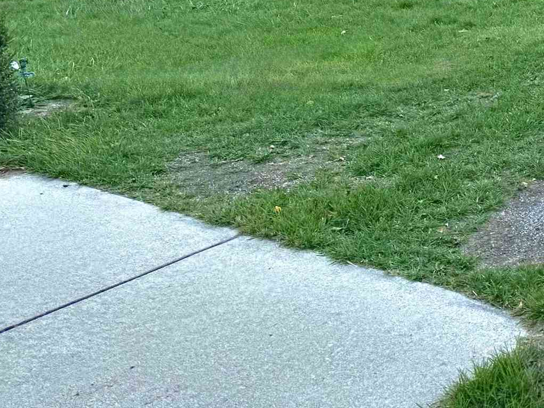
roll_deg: +1.1
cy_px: -202
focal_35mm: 72
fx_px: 1131
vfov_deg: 18.2
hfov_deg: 23.7
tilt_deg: +2.2
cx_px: 715
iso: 80
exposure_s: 1/7353
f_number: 1.78
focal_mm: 6.76
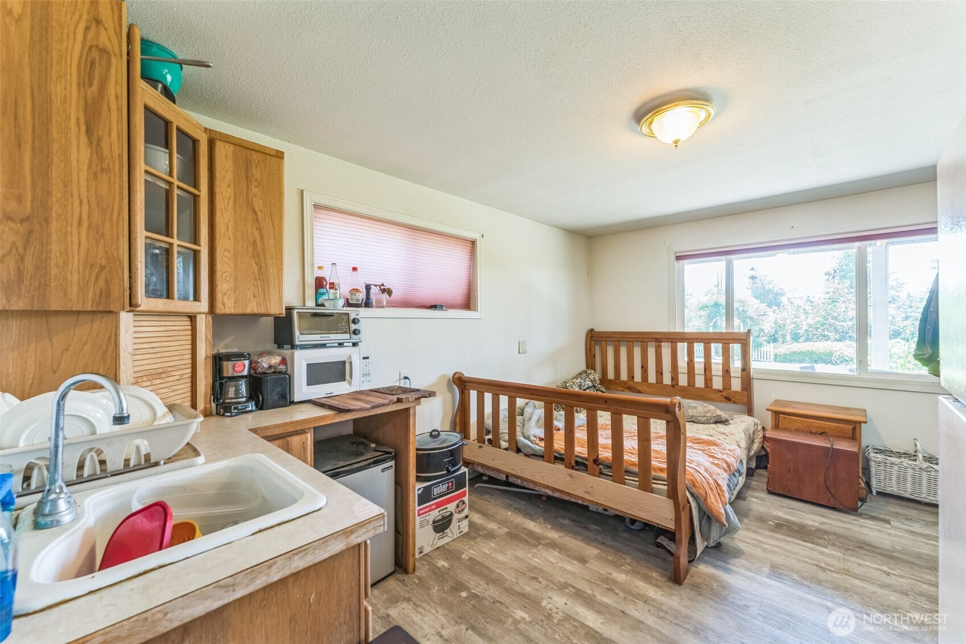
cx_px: 483
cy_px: 322
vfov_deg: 81.2
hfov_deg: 104.3
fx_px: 376
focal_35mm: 14
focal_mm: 14
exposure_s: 1/15
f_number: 8
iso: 500
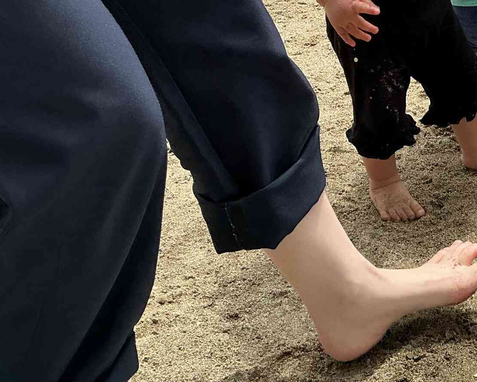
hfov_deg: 27.6
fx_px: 904
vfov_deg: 23.1
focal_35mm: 64
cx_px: 496
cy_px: 18
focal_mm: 3
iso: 25
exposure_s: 1/816
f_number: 1.8
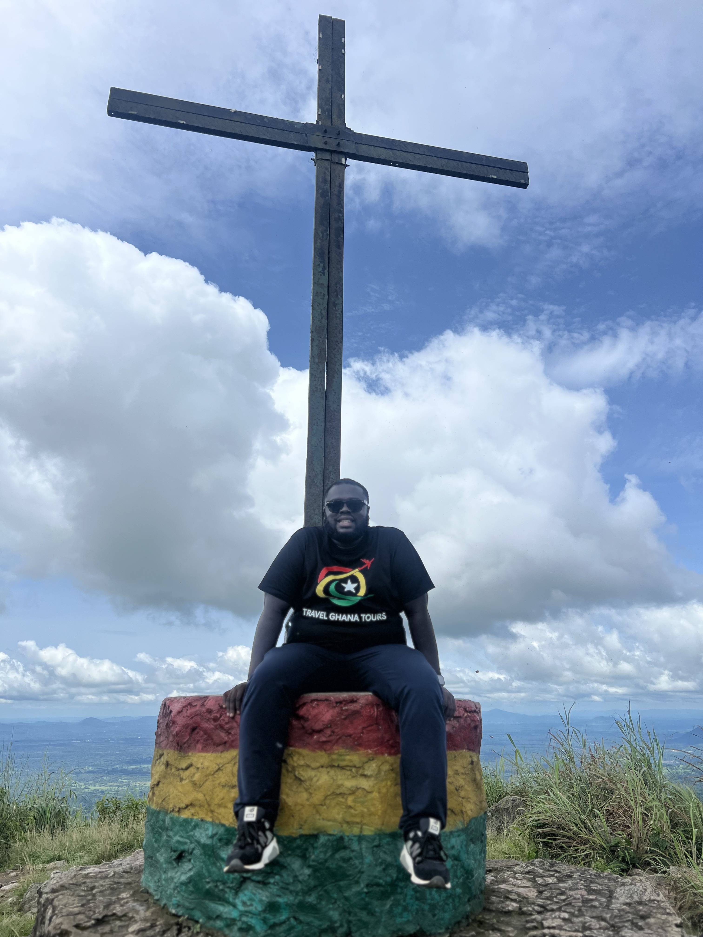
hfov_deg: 53.1
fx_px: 704
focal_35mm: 26
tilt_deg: +18.4
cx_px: 352
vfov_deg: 67.3
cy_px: 468
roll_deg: +0.1
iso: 50
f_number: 1.5
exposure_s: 1/5587
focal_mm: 5.7
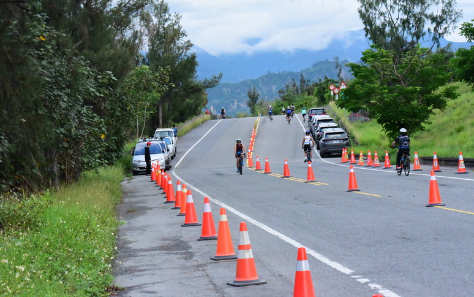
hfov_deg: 18.4
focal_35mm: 113
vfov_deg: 11.6
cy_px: 142
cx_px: 238
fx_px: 1460
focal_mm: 110
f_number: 13
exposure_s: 1/2500
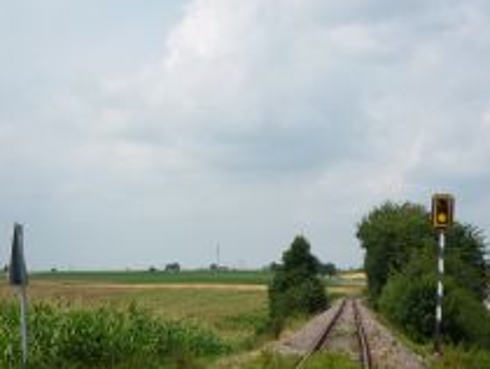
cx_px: 257
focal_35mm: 73
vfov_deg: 19.8
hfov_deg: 26.6
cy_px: 343
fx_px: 1035
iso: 100
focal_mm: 5.2
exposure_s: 1/500
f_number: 5.6
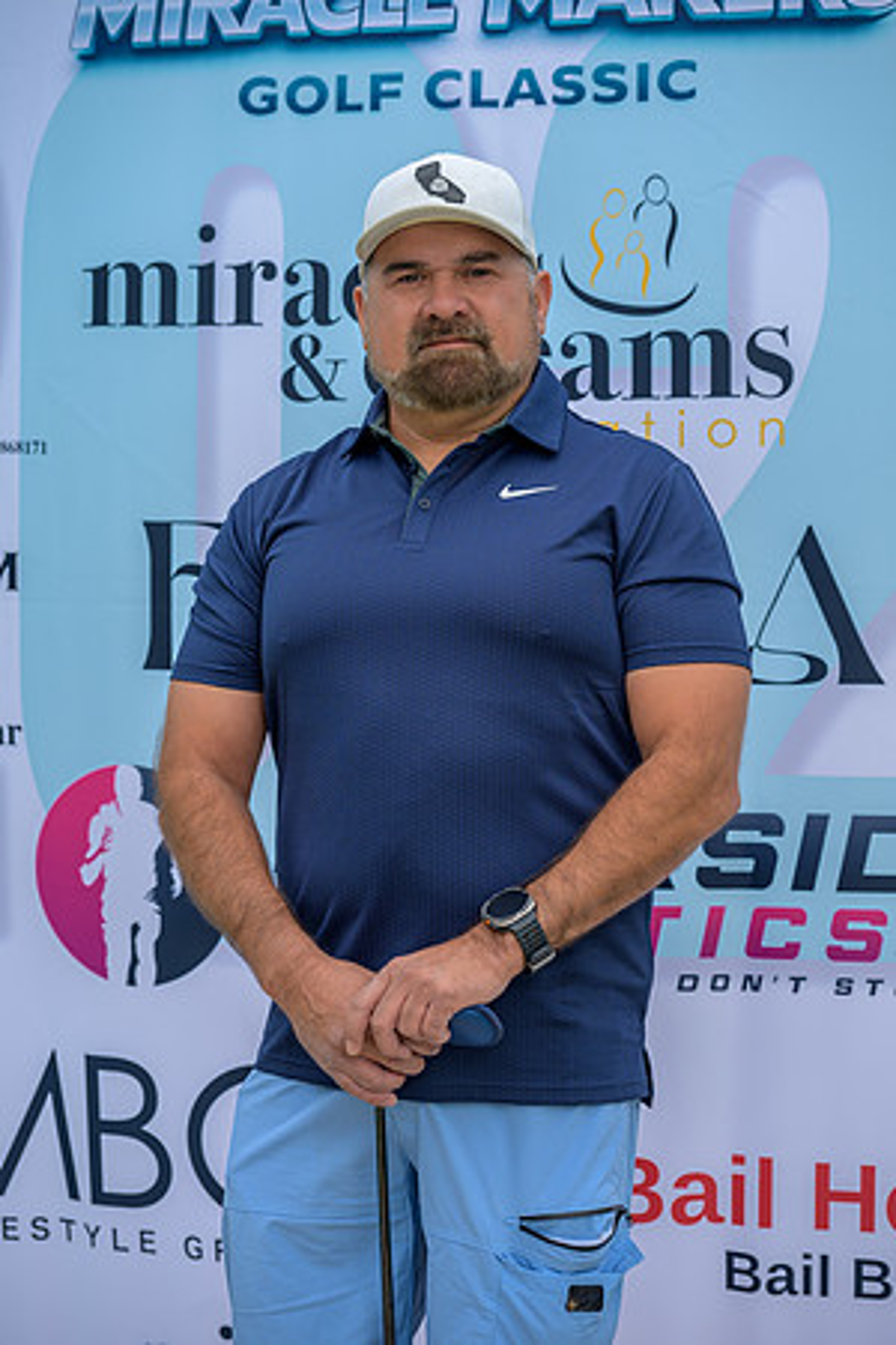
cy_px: 672
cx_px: 448
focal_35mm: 81
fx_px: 3024
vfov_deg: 25.1
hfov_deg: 16.9
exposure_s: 1/200
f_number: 4
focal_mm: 81
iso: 125
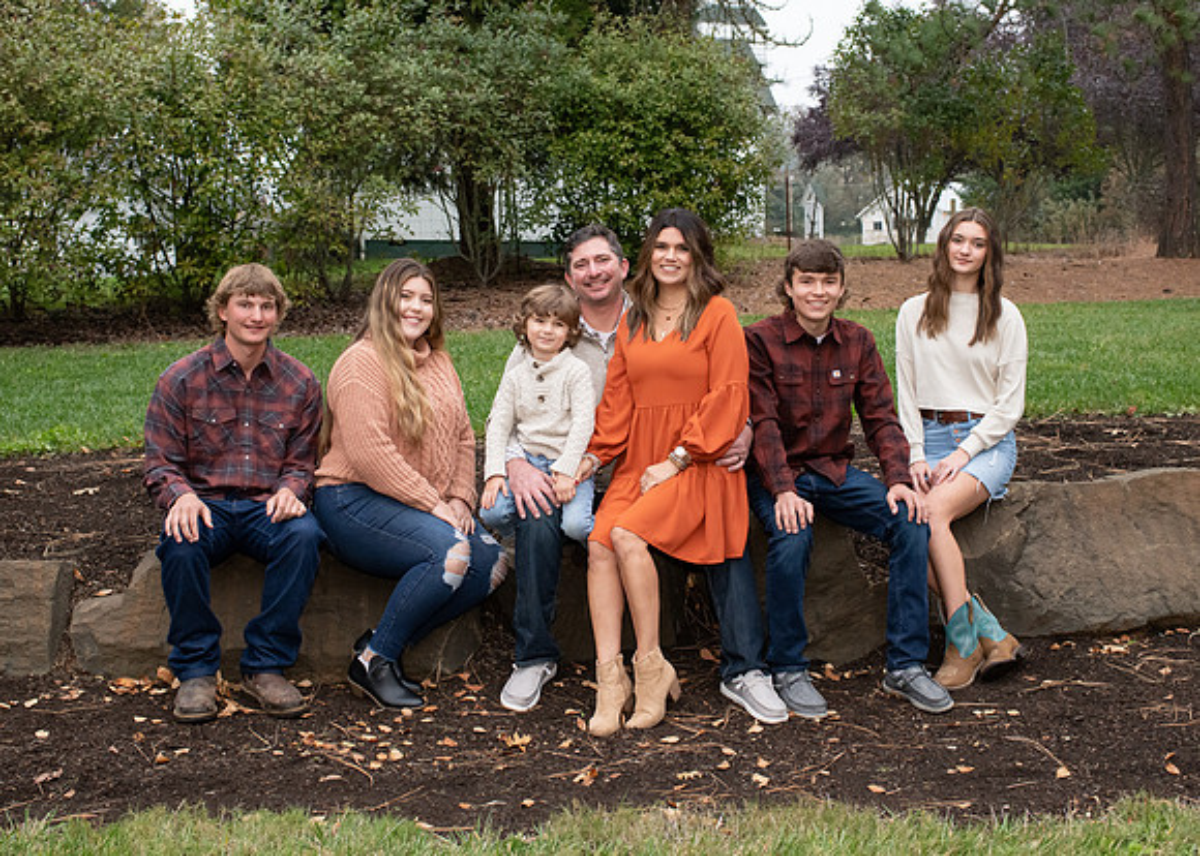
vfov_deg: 30.2
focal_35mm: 46
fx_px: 1582
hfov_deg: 41.5
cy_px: 344
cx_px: 580
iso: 1250
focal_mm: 35
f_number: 5
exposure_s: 1/400
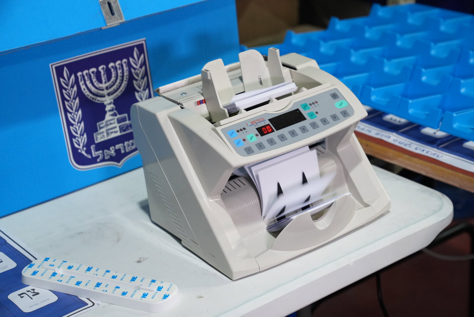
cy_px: 158
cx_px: 237
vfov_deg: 19.5
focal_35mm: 70
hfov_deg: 28.8
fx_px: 922
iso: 2500
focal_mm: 70
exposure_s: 1/125
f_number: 5
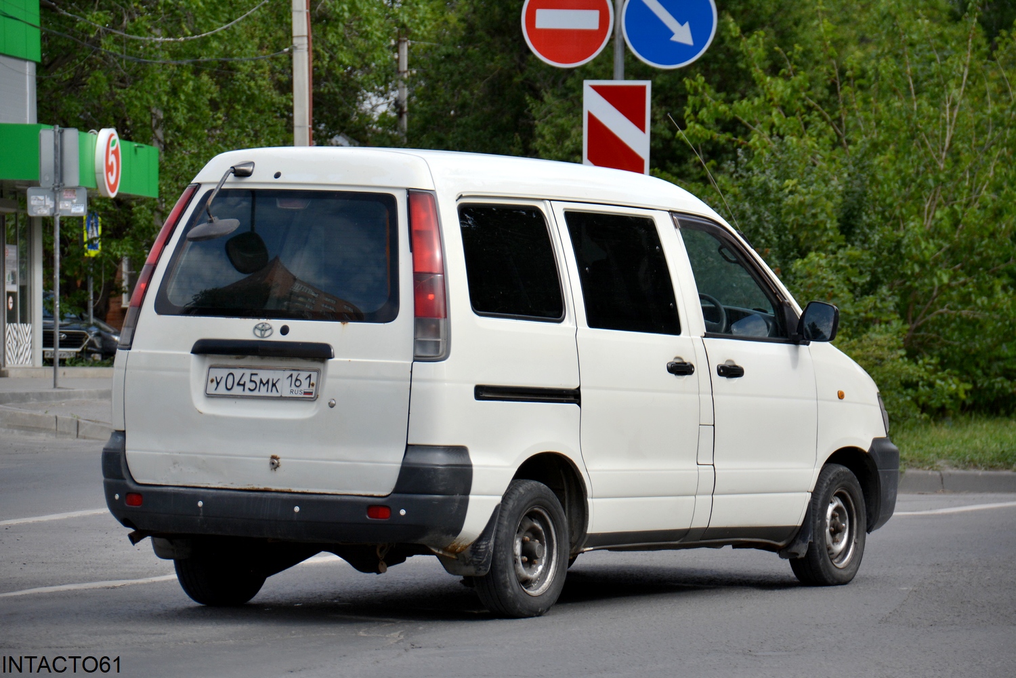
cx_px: 508
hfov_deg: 13.0
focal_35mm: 158
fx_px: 4445
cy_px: 339
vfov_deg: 8.7
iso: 400
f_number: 6.3
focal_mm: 105
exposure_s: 1/1600
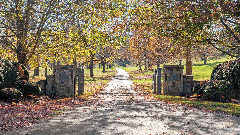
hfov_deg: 38.5
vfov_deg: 22.2
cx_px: 120
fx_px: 344
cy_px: 64
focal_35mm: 54
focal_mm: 51
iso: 250
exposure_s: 1/80
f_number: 13
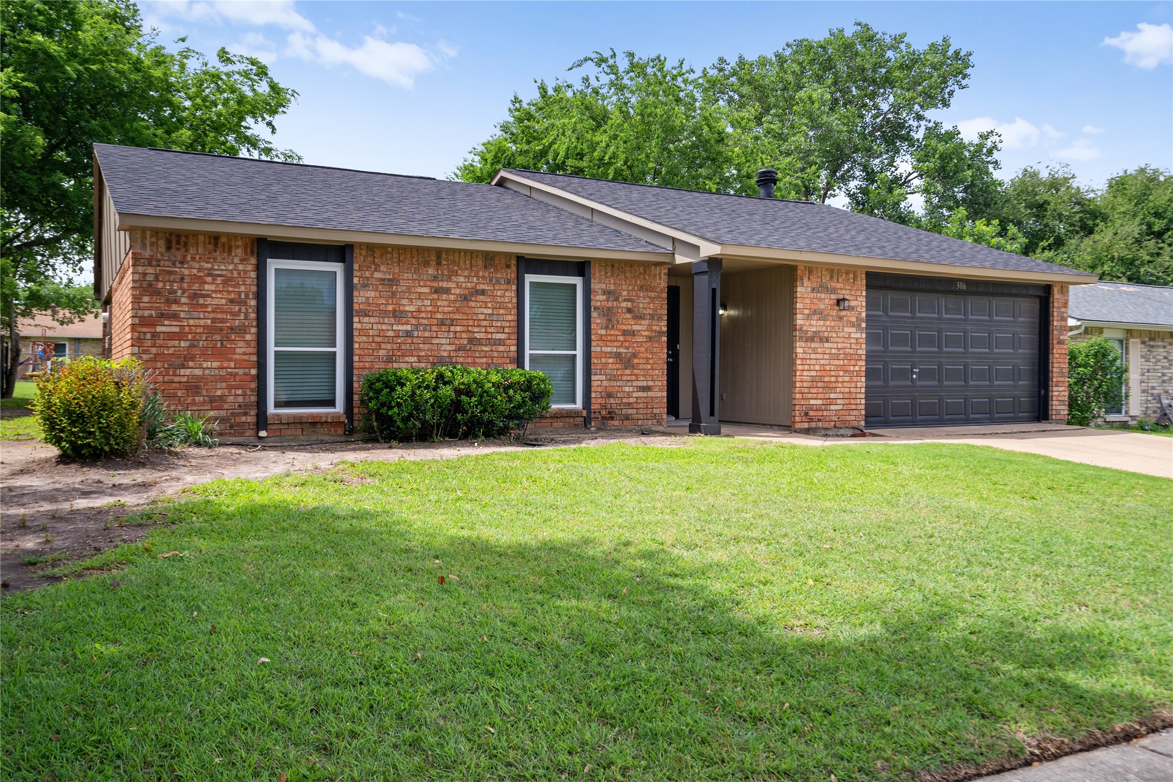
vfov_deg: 46.4
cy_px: 391
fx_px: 912
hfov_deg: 65.5
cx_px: 586
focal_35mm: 28
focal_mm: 28
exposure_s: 1/125
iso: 800
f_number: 7.1
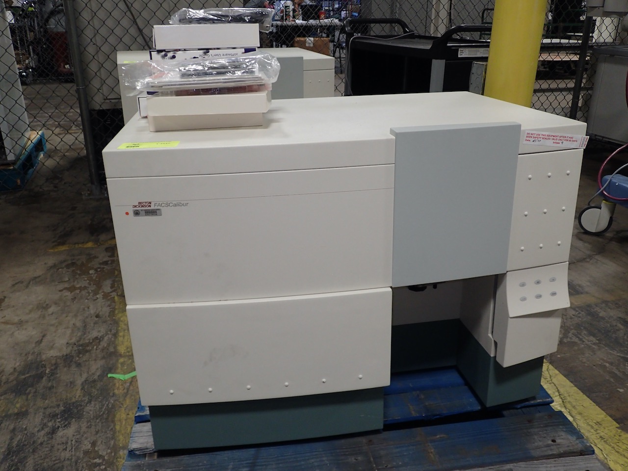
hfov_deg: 60.0
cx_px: 314
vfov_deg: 46.8
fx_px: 544
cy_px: 236
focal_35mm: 30
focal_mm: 5.5
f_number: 2.3
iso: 250
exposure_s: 1/30
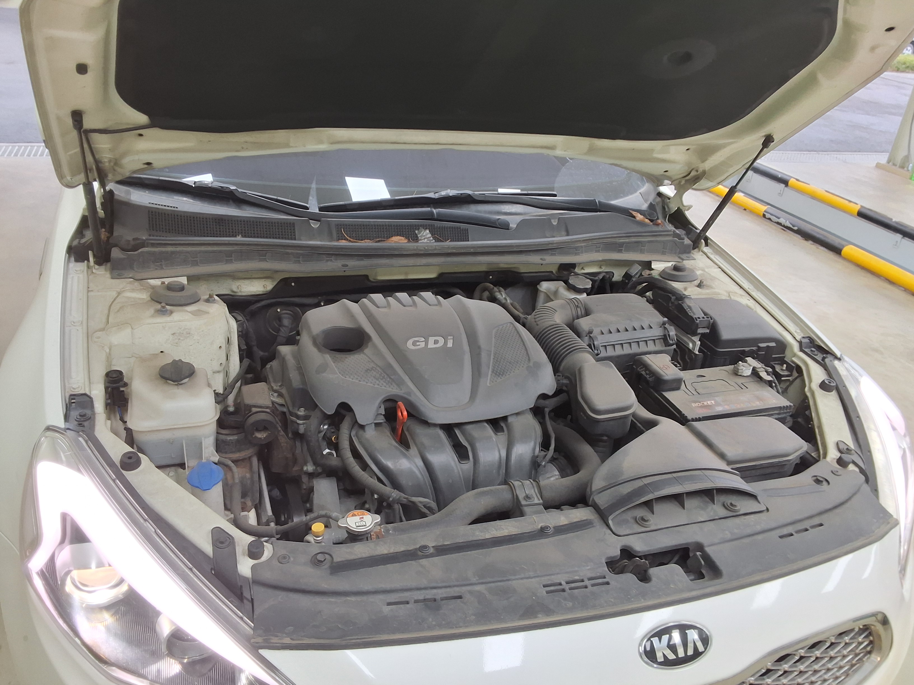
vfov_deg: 49.7
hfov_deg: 63.4
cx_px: 457
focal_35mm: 28
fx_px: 739
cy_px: 342
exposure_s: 1/60
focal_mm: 2.91
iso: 50
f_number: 1.9
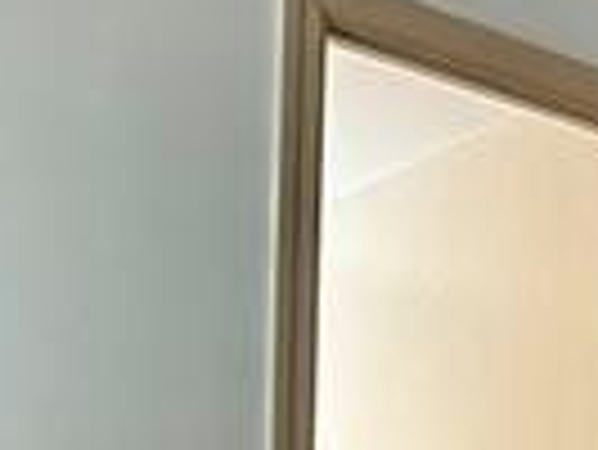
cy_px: 846
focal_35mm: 108
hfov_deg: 15.5
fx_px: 1867
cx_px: 1097
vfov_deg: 12.4
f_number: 2.2
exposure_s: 1/99
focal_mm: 2.22
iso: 200
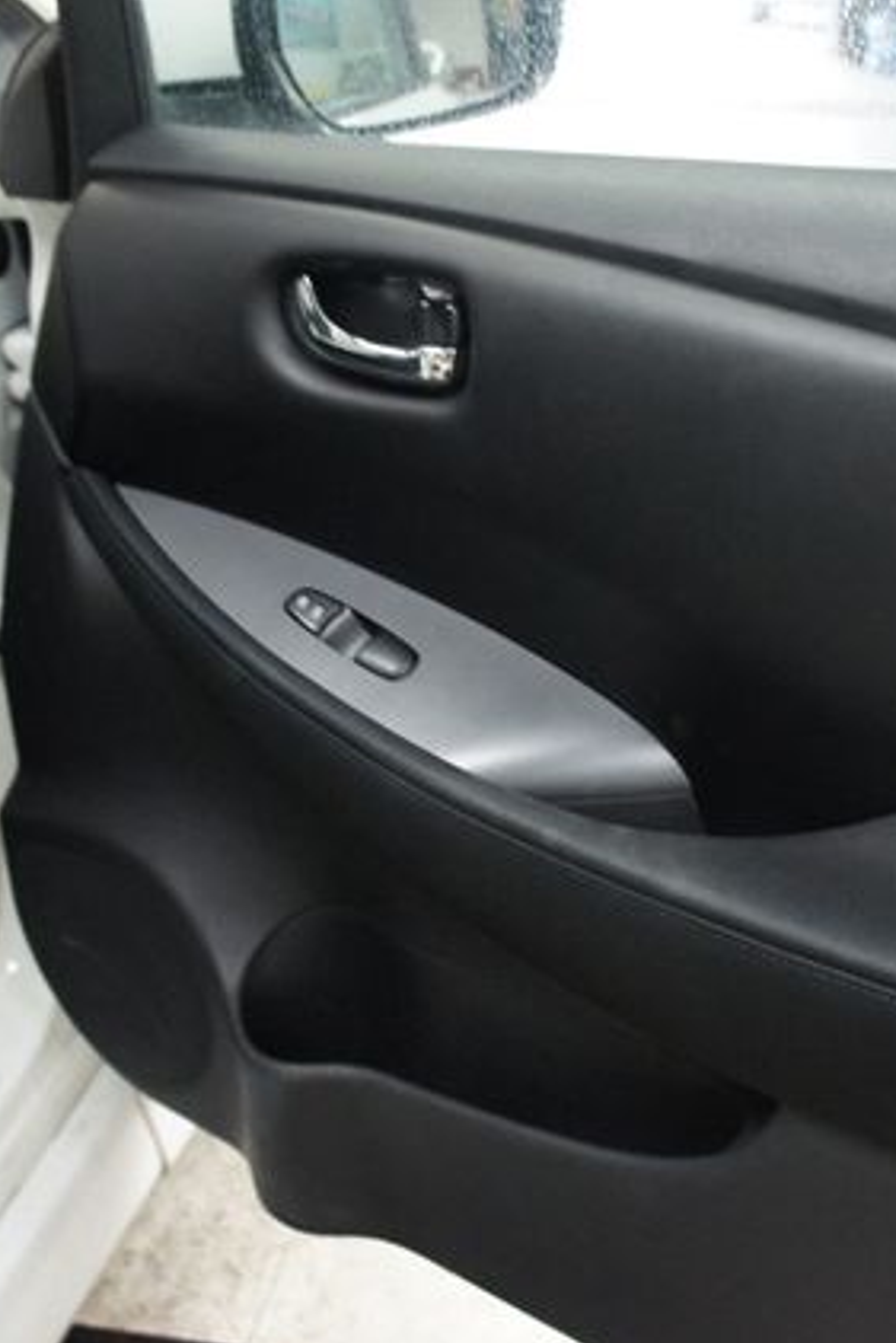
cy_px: 676
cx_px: 737
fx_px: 1529
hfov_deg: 31.7
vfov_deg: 47.4
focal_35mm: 41
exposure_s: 1/60
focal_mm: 18
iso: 1600
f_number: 3.5
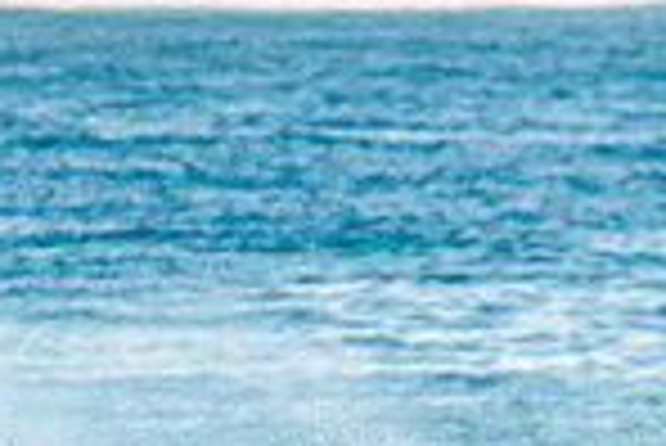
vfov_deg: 0.7
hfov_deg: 1.1
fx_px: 36239
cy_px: 764
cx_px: 567
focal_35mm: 1957
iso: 900
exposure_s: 1/1600
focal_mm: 500
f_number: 5.6
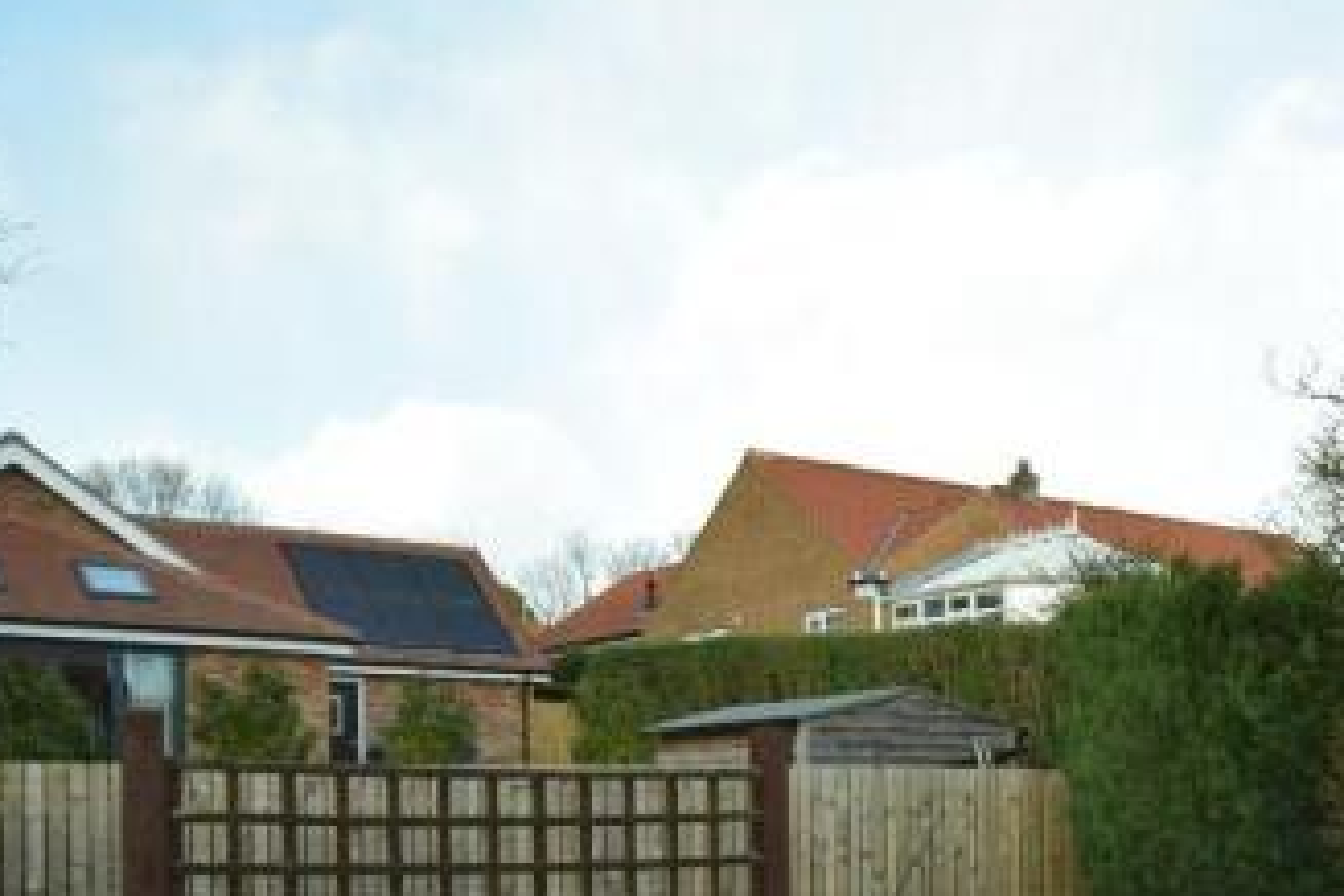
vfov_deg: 28.4
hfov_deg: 41.3
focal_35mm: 45
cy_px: 845
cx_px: 1122
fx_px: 1680
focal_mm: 15
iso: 100
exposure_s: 1/125
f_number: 5.6
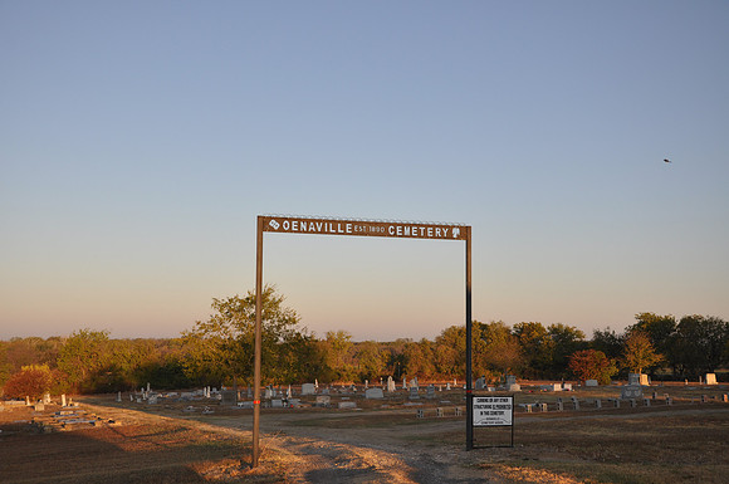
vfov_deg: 34.1
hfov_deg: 49.6
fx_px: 789
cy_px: 242
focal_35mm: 39
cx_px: 364
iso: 200
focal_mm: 26
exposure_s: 1/200
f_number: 7.1
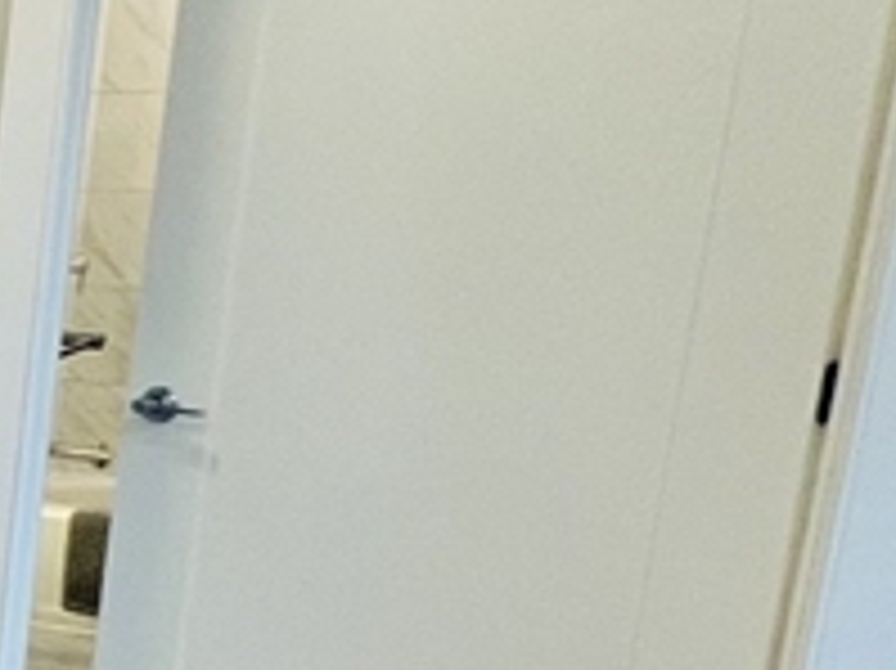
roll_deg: +0.7
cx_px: -1279
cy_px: 477
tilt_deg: -10.9
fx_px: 1733
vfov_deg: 21.8
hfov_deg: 15.0
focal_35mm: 67
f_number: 1.8
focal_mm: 1.57
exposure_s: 1/120
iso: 200
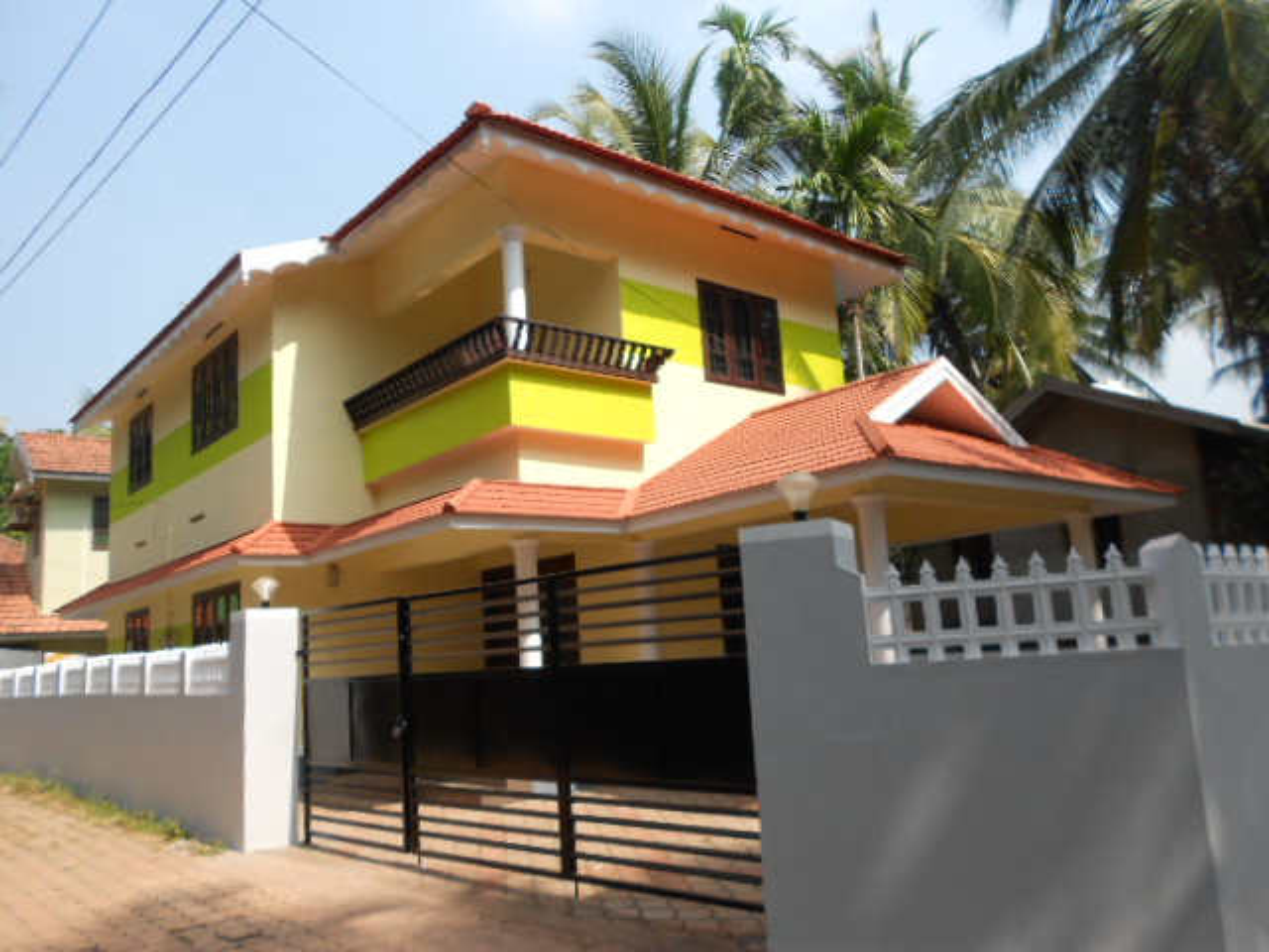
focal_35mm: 26
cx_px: 634
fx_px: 953
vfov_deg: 53.1
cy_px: 476
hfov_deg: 67.3
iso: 80
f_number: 3.2
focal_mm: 4.6
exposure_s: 1/500
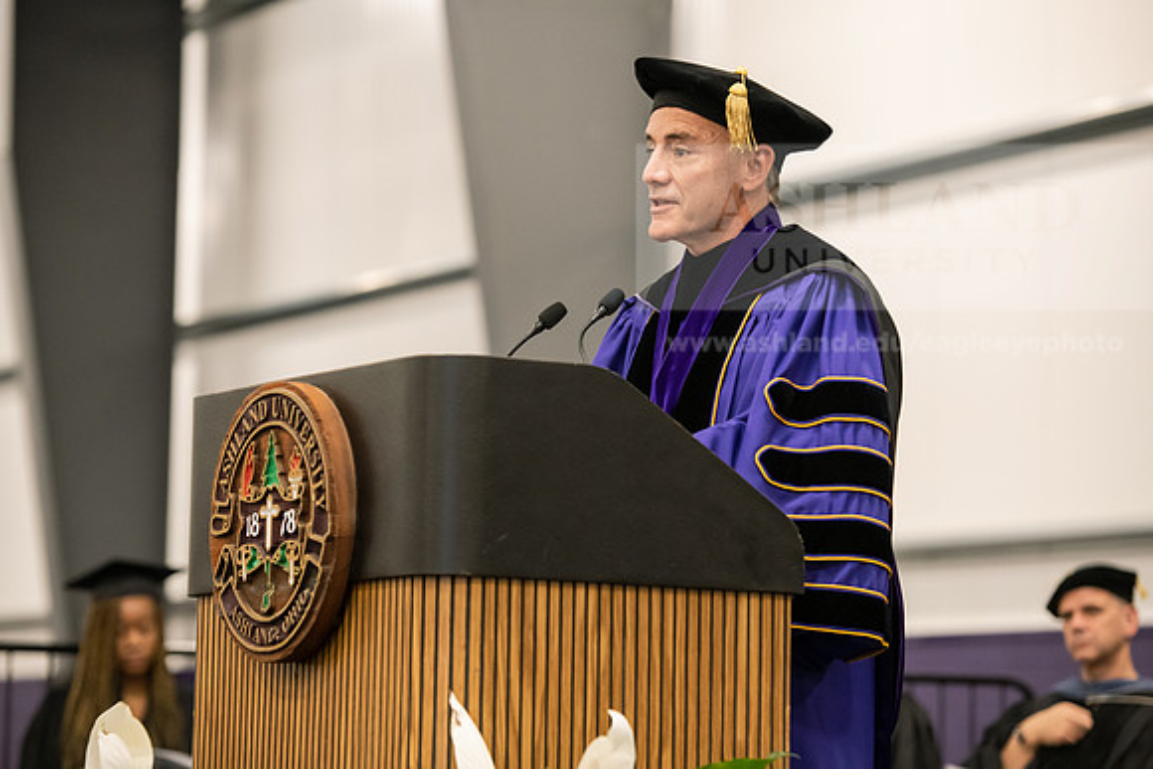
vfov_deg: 11.0
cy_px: 384
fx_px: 4004
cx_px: 576
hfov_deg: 16.4
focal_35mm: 125
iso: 3200
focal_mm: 125
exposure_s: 1/200
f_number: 3.5
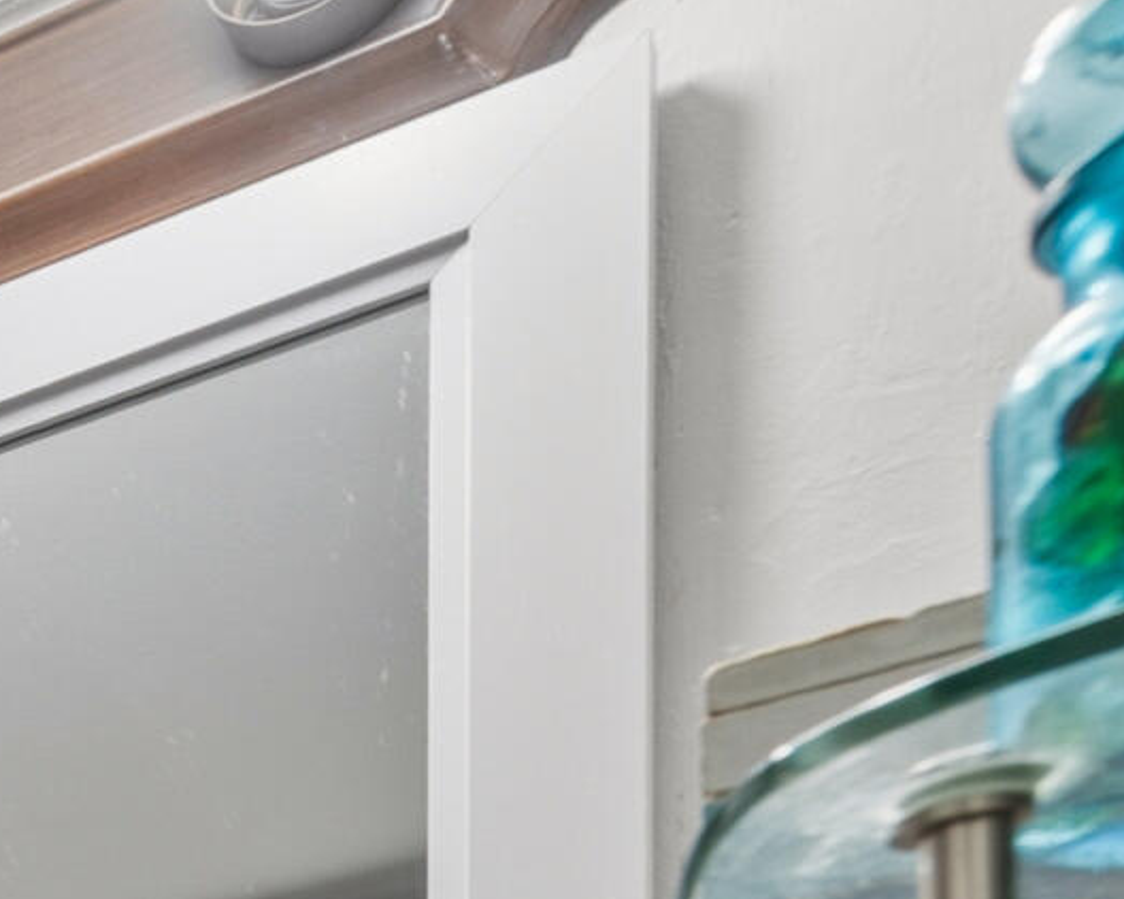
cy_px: 1922
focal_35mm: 80
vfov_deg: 14.8
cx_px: -1982
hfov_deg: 12.7
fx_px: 2660
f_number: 11
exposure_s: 1/3.33
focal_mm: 15
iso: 200
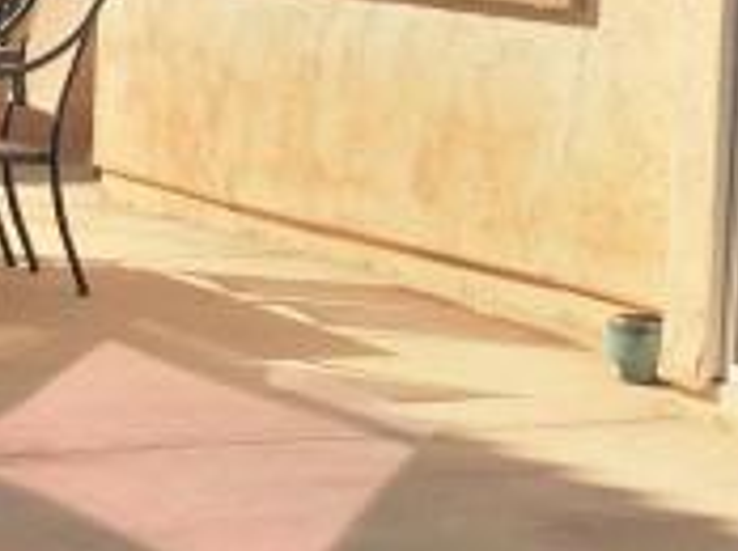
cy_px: 148
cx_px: 59
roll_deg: -1.6
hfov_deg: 11.5
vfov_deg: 8.7
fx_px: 3641
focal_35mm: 171
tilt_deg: -4.3
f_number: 2.2
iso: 25
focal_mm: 4.15
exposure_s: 1/1603
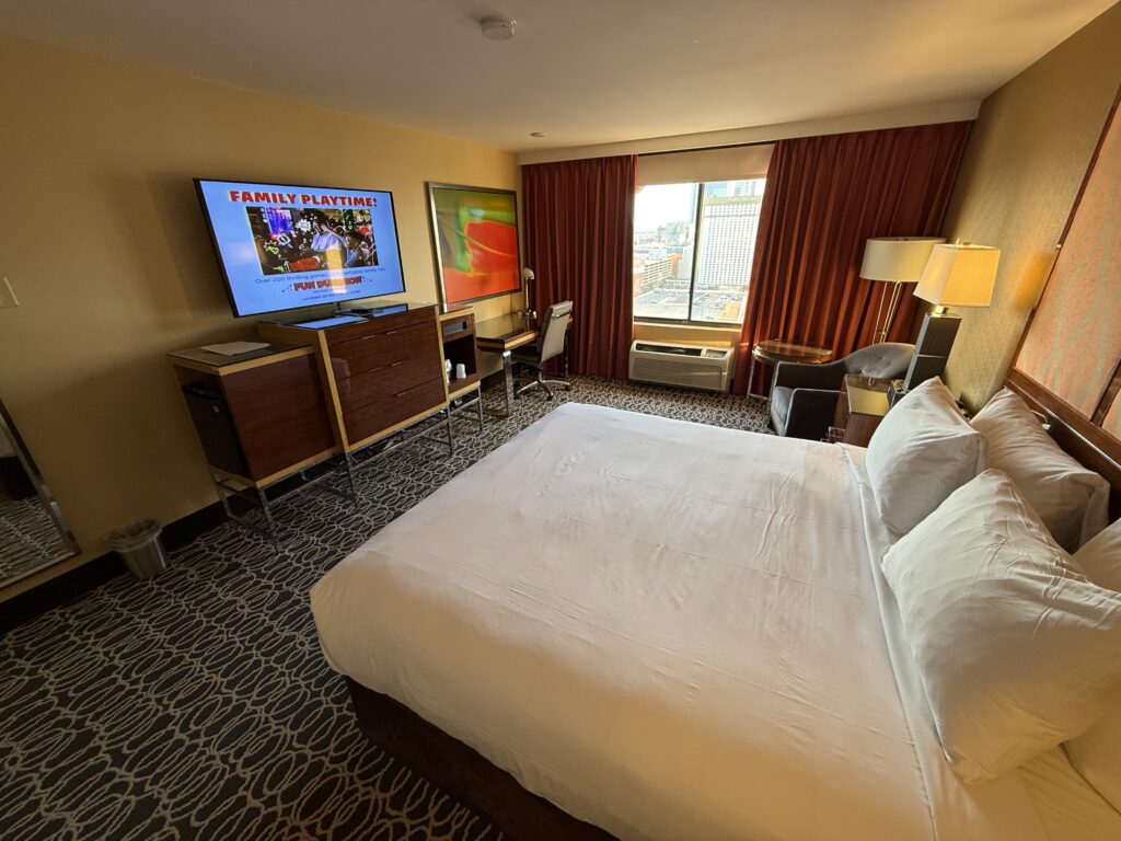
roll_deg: +0.6
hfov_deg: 102.1
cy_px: 420
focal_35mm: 14
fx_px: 453
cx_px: 560
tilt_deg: -22.9
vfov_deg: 85.7
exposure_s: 1/60
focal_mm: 2.22
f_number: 2.2
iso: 200
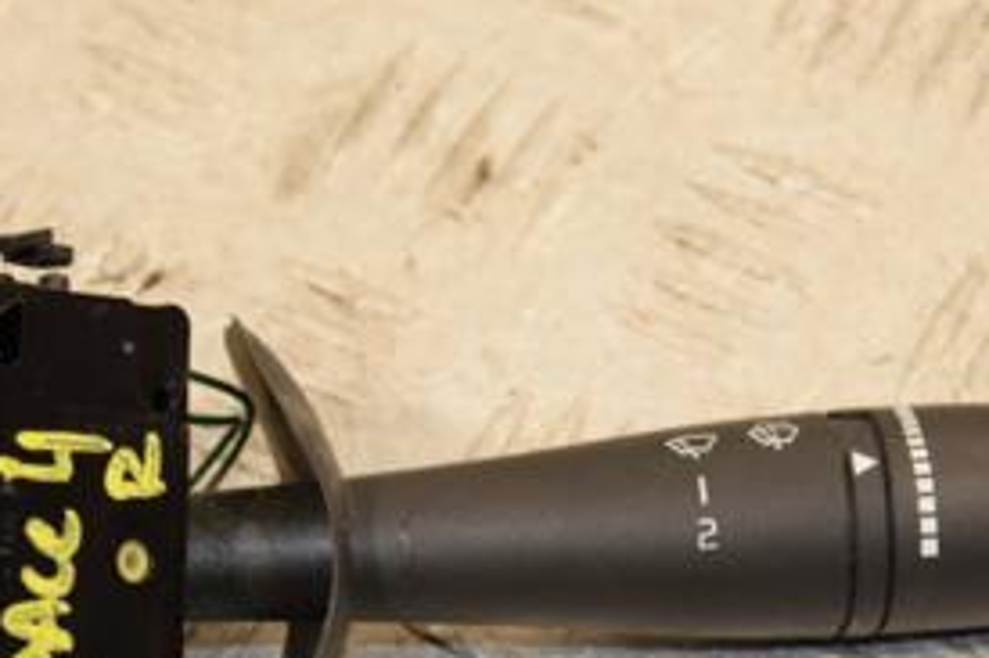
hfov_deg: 10.1
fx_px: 5573
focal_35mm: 203
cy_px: 511
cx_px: 410
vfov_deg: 6.8
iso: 800
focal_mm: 62
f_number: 5.6
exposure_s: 1/200
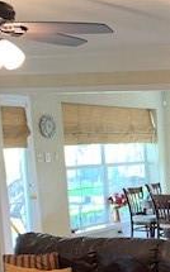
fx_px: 609
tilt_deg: -11.6
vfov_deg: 24.1
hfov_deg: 14.2
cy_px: 273
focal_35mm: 82
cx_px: 301
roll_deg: +0.0
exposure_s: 1/40
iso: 250
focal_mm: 4.25
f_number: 1.8
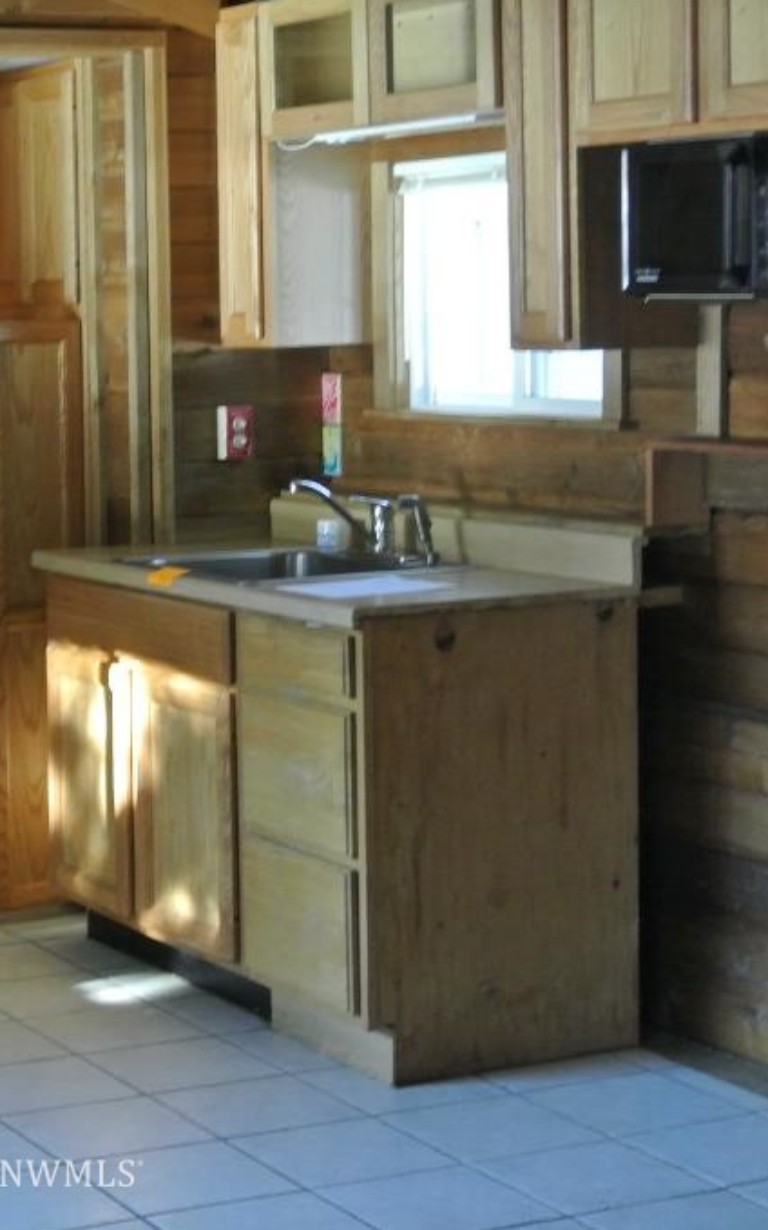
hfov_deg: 16.1
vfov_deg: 25.8
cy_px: 613
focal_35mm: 80
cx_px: 42
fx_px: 2681
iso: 800
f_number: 4.8
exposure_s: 1/25
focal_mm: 19.6
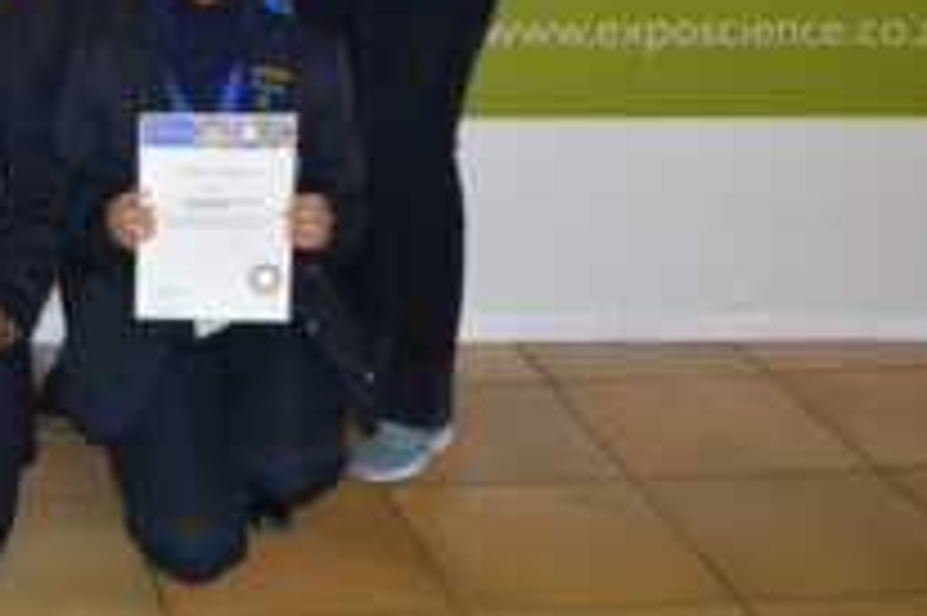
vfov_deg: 16.1
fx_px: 2110
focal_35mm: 82
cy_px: -85
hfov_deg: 23.3
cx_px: -94
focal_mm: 22
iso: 720
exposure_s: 1/60
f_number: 3.8
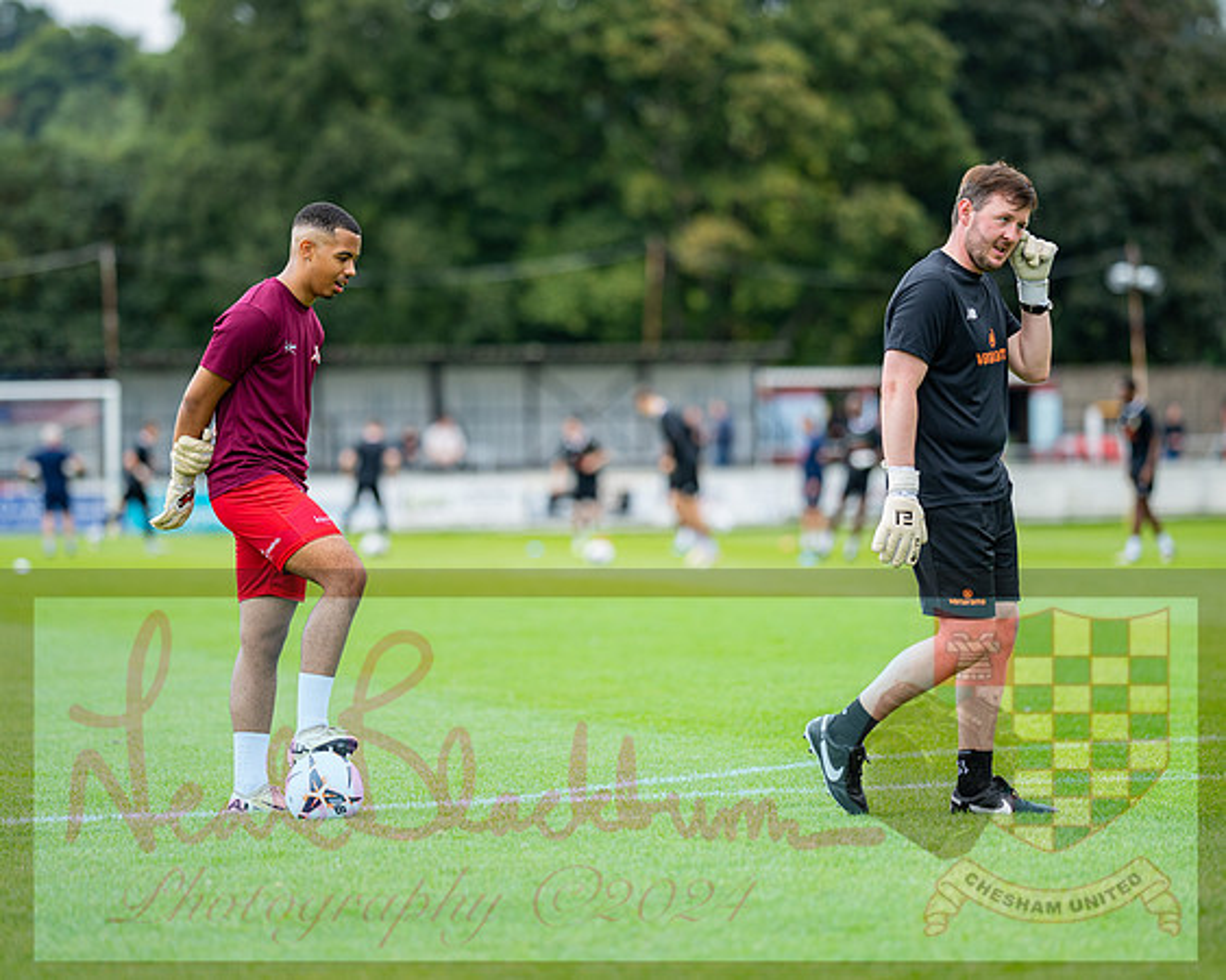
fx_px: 6008
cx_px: 582
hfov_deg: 11.7
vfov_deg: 9.3
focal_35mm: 166
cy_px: 487
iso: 160
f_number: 1.8
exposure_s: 1/1200
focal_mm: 135
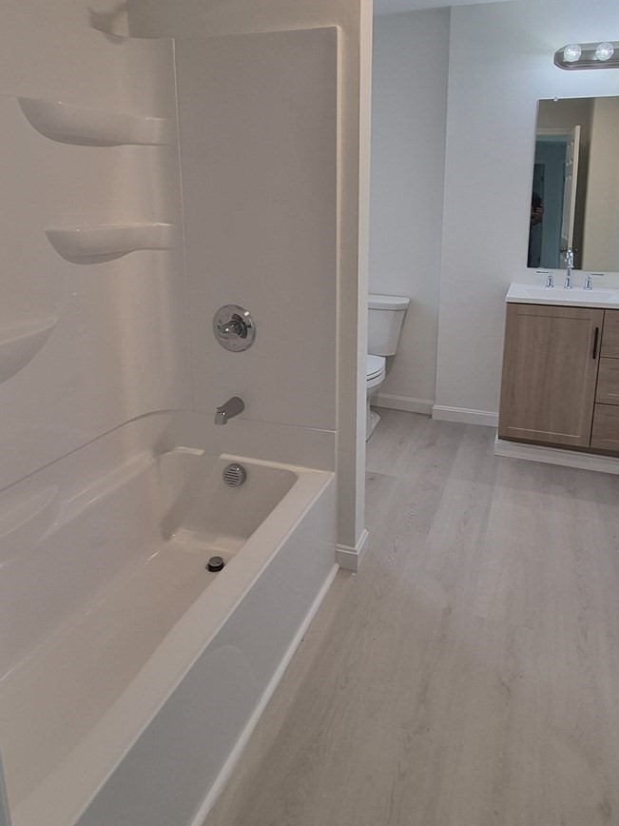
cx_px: 365
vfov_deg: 73.3
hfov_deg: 58.5
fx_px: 548
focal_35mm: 23
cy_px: 337
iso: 100
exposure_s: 1/60
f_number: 2.2
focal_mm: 1.74
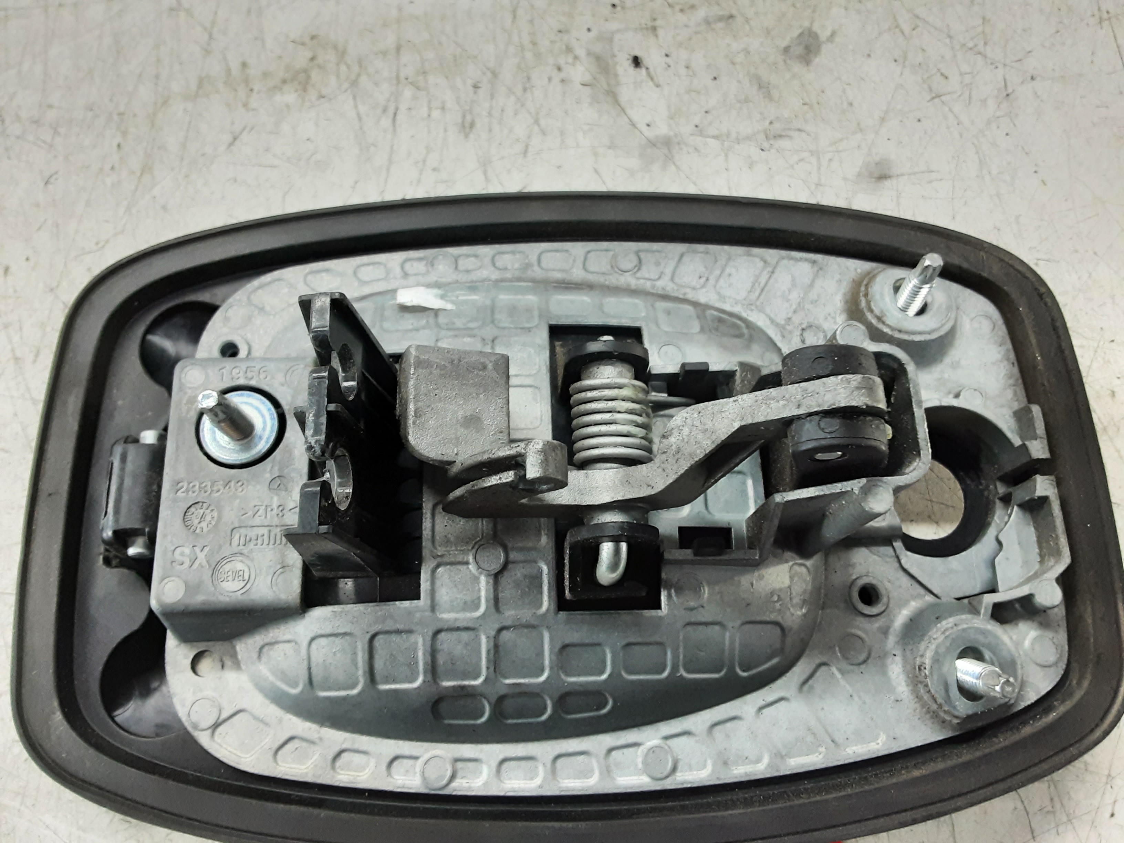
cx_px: 562
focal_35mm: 27
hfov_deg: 65.3
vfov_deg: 51.4
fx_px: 877
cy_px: 422
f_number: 1.9
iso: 160
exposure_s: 1/50
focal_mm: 2.91
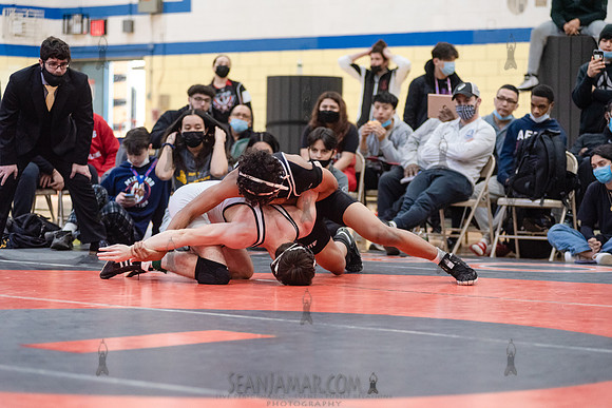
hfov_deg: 18.3
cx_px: 306
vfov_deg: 12.2
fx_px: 1904
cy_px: 204
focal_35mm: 112
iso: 4000
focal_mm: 112
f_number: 3.5
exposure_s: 1/400
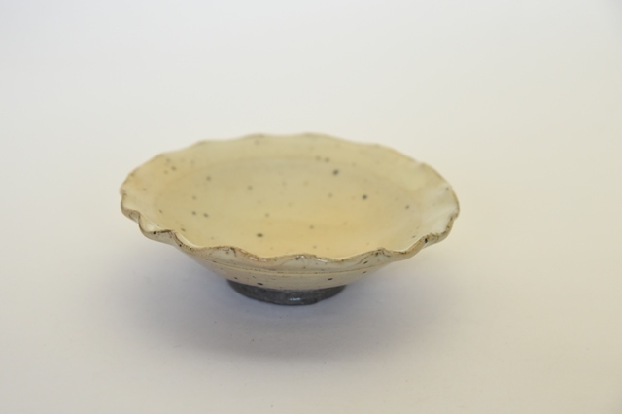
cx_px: 311
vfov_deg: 19.4
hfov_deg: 28.9
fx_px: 1209
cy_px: 207
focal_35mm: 70
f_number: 4.5
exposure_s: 1/320
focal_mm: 70
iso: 1250
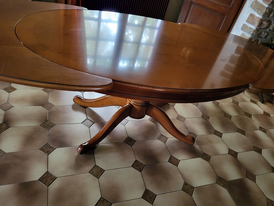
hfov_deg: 67.3
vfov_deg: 53.1
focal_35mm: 26
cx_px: 137
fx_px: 206
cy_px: 103
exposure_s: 1/25
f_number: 1.8
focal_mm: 5.4
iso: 640
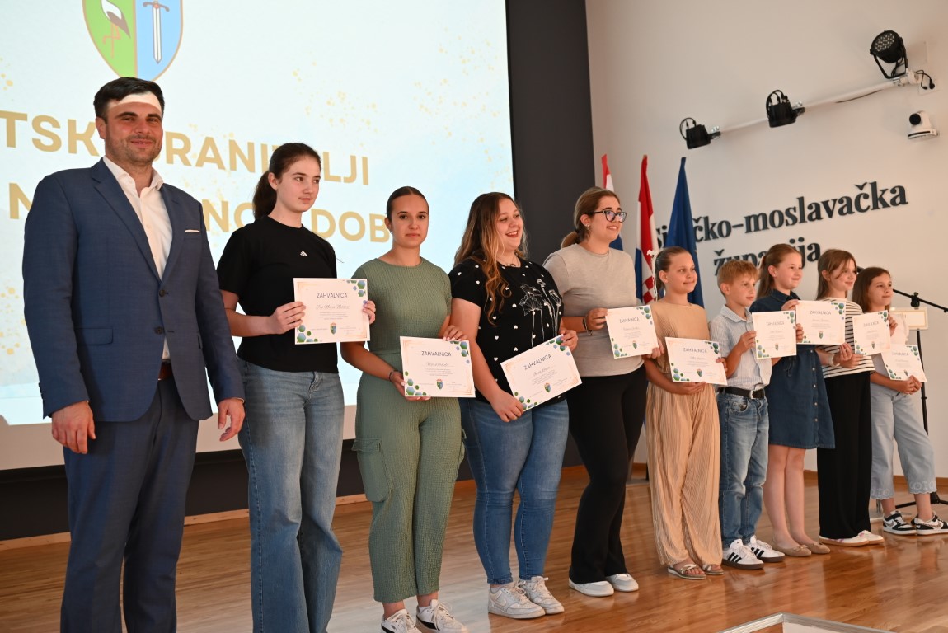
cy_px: 316
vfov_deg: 37.9
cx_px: 474
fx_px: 922
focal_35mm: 35
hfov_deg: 54.4
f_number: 4
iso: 720
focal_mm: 35
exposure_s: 1/60
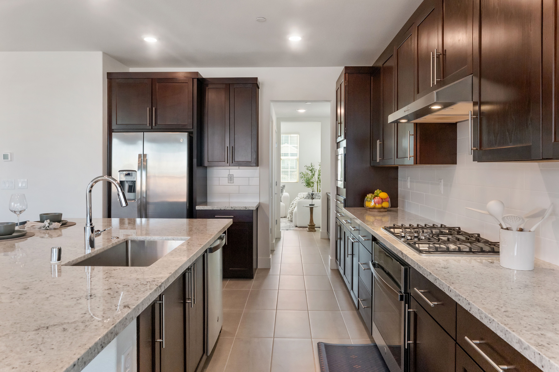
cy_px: 186
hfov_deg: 73.8
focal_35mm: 24
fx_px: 373
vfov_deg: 53.1
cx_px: 280
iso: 400
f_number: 9
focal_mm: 16
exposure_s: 1/40
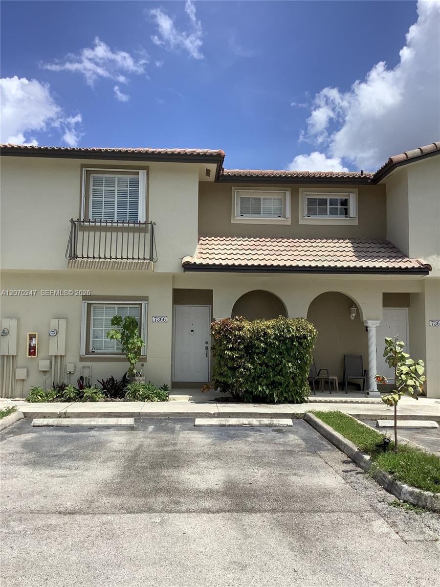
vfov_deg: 58.4
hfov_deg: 45.4
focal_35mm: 31
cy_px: 294
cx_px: 220
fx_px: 525
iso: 25
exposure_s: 1/1852
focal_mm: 3.3
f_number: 2.4
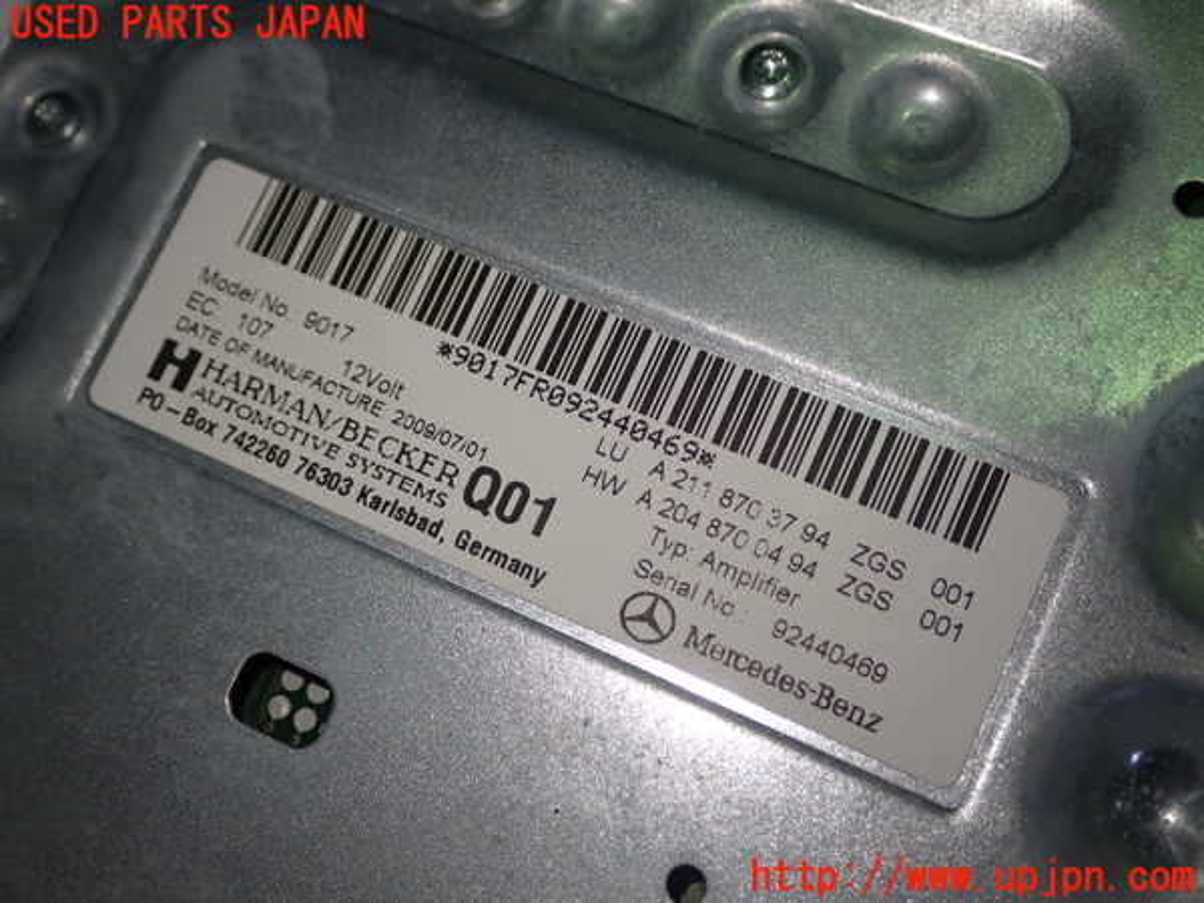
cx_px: 602
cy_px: 452
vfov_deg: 32.9
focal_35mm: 44
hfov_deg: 42.9
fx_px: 1530
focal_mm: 7.84
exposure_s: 1/80
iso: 125
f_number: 2.9
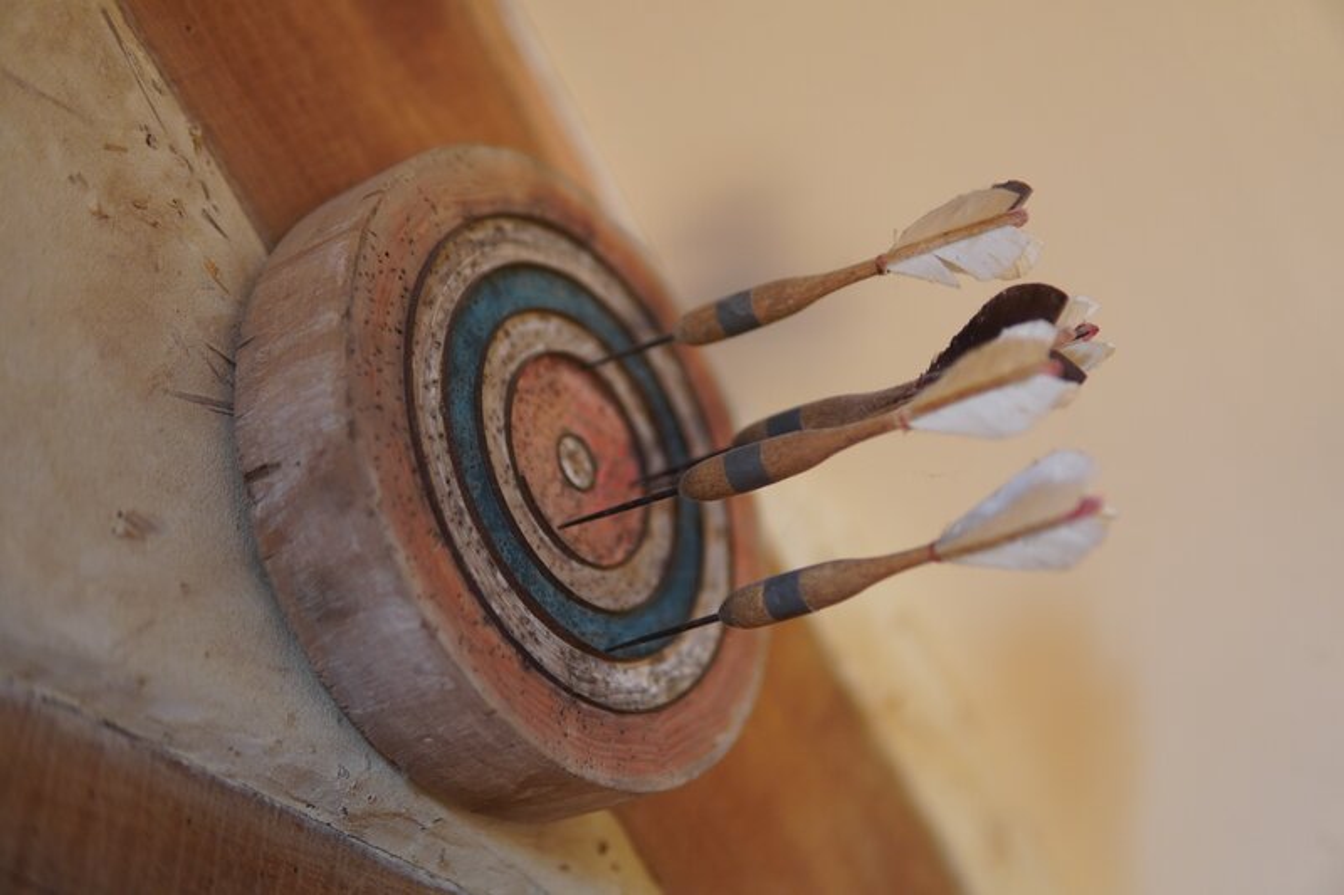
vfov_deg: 29.9
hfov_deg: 43.6
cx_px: 672
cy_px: 448
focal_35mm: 45
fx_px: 1680
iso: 400
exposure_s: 1/50
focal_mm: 30
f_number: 1.4
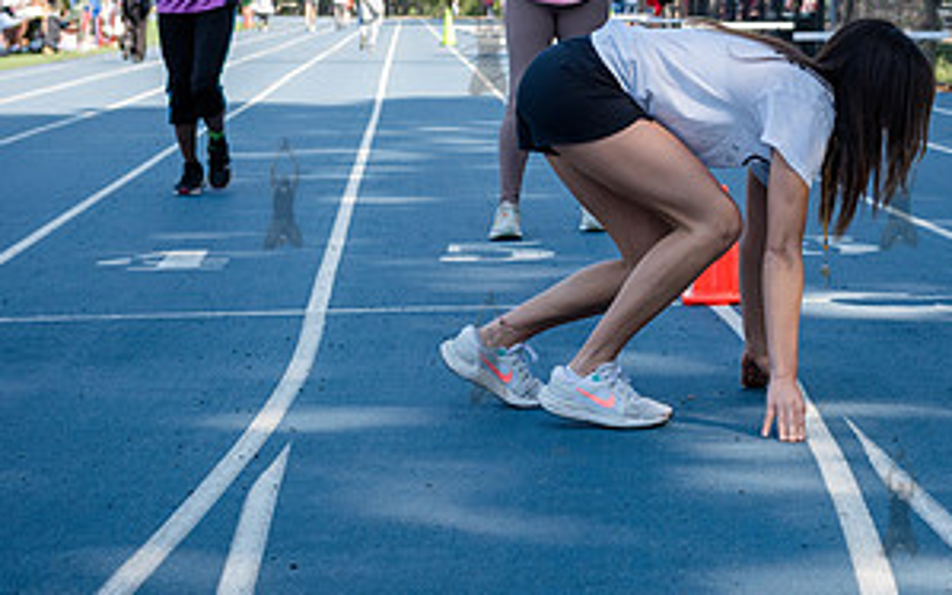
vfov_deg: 12.7
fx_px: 2673
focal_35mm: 103
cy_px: 192
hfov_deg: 19.7
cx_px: 898
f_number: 4.5
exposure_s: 1/800
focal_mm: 52
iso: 400
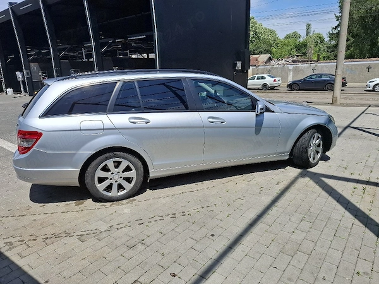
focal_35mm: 23
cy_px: 142
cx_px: 190
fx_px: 252
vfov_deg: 58.9
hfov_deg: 73.9
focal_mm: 5.54
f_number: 1.8
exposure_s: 1/5000
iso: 50
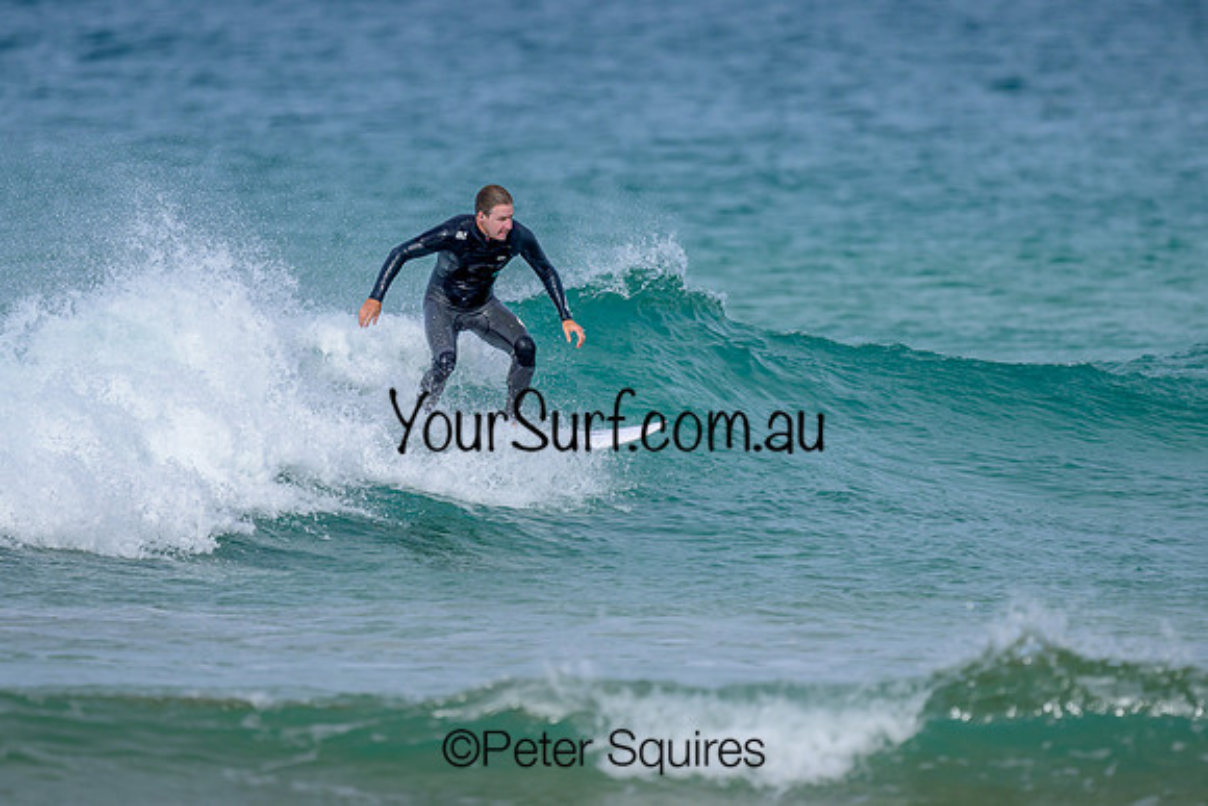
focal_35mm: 1101
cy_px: 357
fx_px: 36939
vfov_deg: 1.3
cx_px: 549
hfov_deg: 1.9
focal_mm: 800
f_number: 6.3
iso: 280
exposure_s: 1/2000
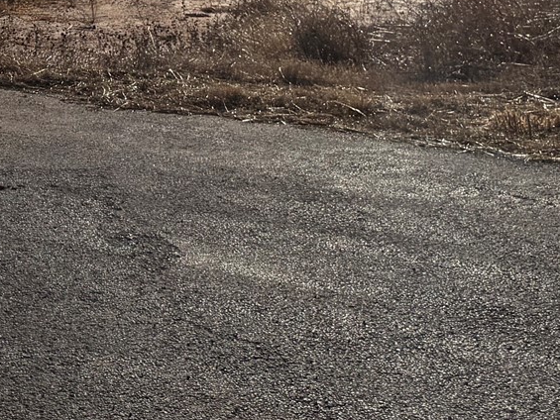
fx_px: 1408
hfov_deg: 21.3
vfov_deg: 15.3
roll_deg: +0.1
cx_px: -60
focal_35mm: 87
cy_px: -268
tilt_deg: +2.2
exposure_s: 1/14286
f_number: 1.78
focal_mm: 6.76
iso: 64
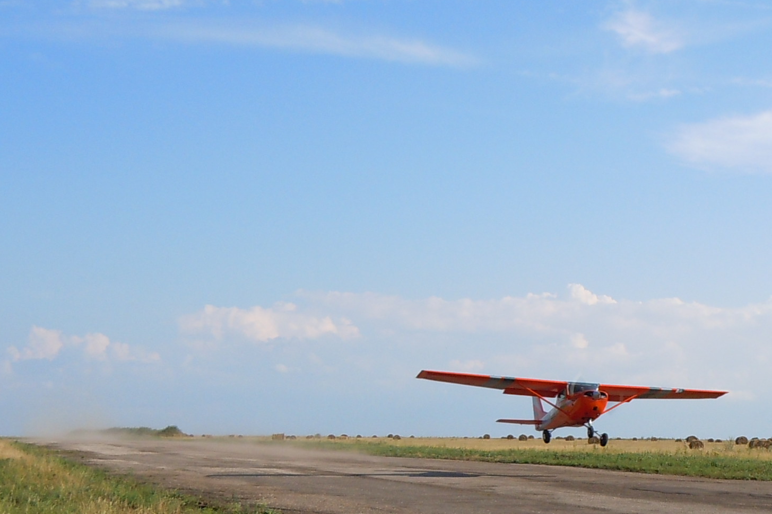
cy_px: 416
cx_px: 581
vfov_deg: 19.2
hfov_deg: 28.4
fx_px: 1501
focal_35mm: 70
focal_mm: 5.4
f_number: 7
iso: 100
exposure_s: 1/250
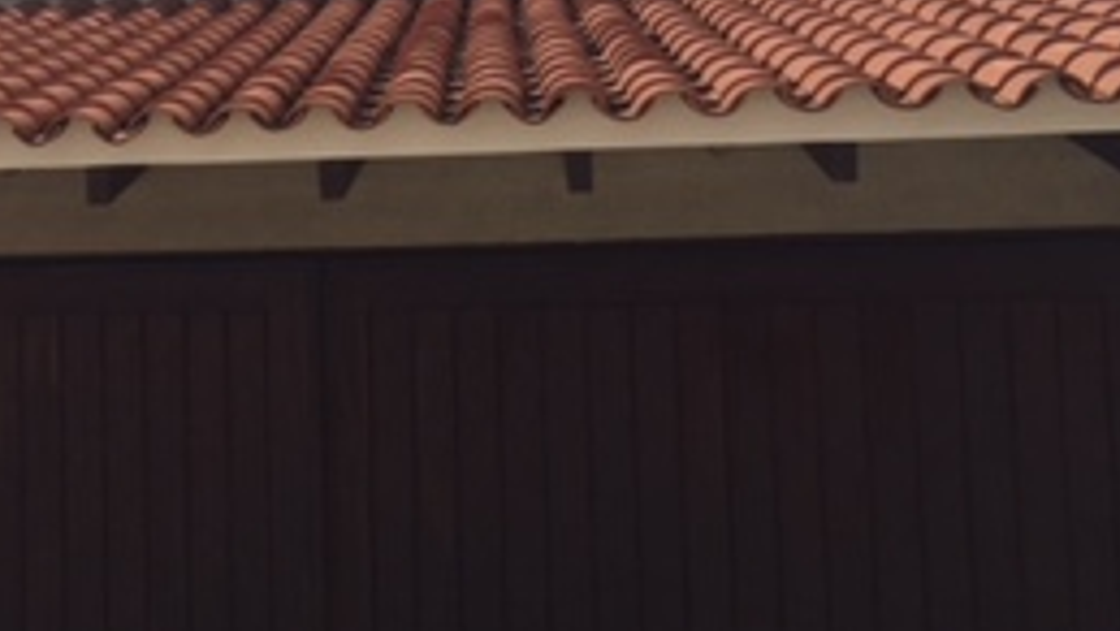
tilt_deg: +7.9
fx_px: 2318
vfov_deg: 15.5
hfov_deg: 25.4
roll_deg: -1.1
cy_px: 212
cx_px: -82
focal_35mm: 78
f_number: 2.2
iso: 32
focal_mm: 4.15
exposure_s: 1/2475
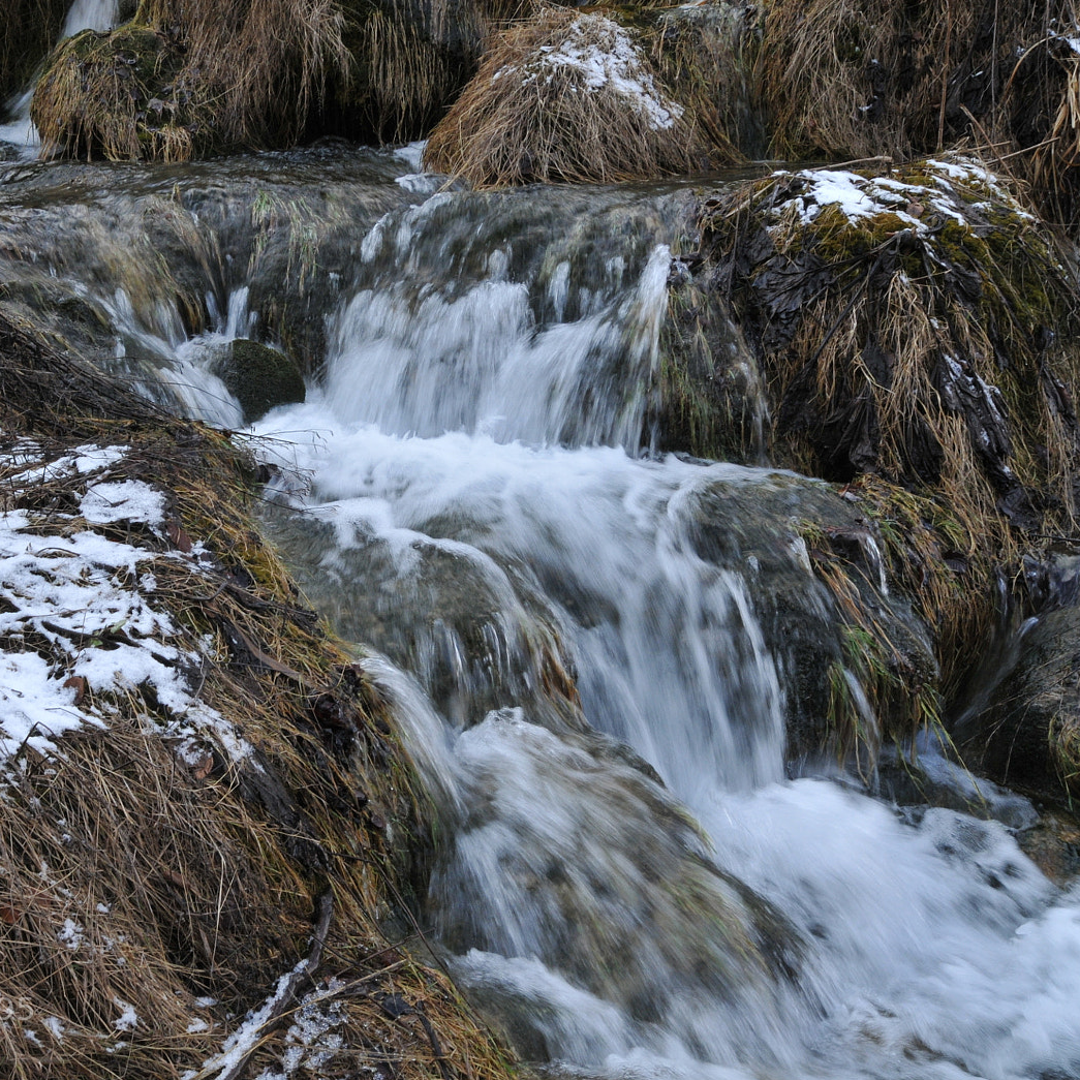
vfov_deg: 42.8
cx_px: 320
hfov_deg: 42.0
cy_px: 541
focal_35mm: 39
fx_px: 1377
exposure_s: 1/30
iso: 400
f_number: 18
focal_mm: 20
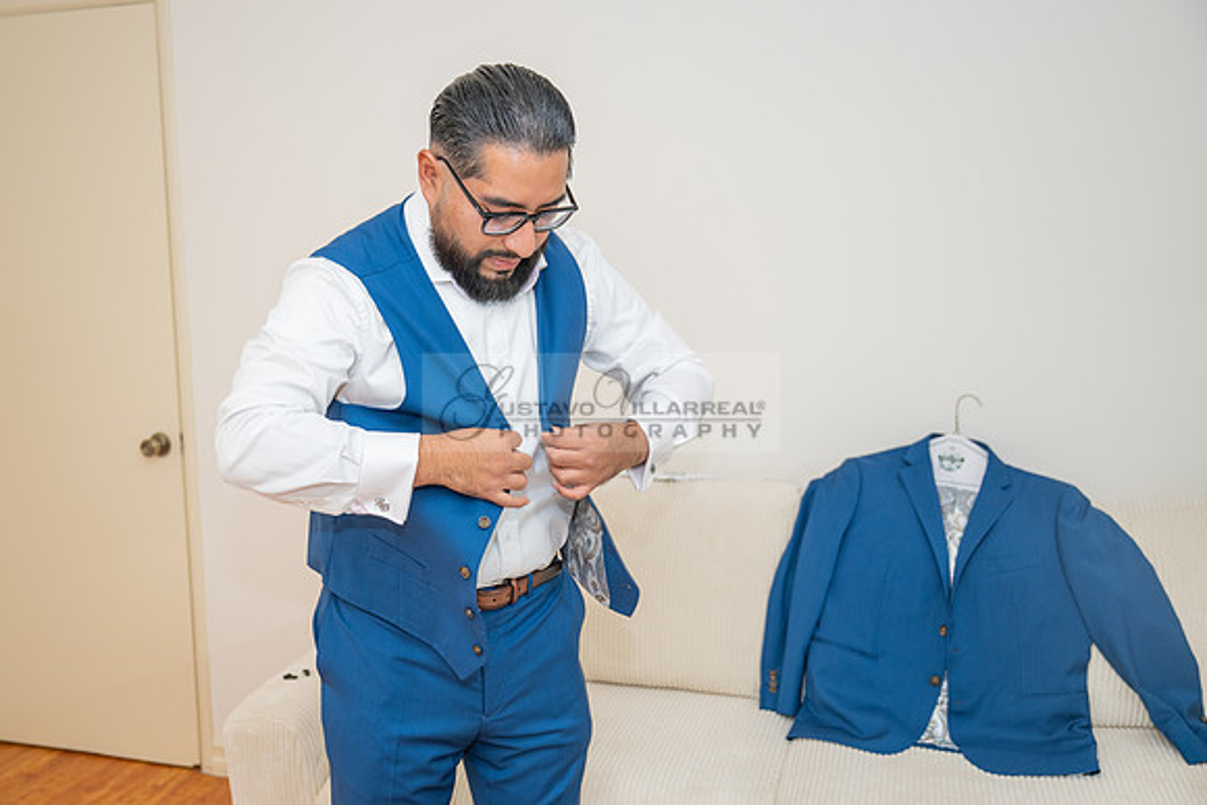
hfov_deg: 51.3
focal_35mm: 37
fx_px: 1253
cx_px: 534
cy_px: 392
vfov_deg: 35.6
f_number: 2.8
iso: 400
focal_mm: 33.5
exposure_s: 1/160
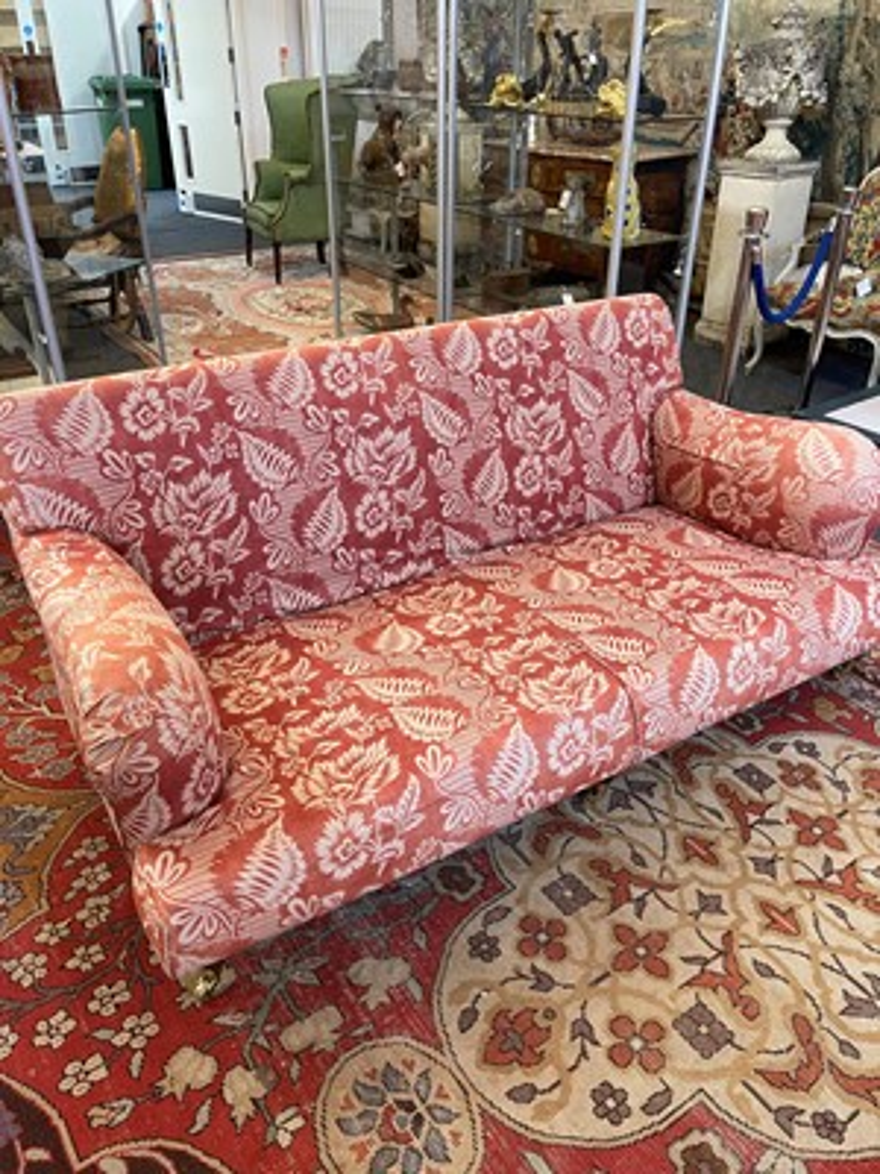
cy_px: 587
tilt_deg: -28.4
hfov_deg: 54.9
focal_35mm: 25
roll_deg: +0.6
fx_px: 847
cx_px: 440
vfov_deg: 69.4
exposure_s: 1/50
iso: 125
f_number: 1.6
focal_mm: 5.1
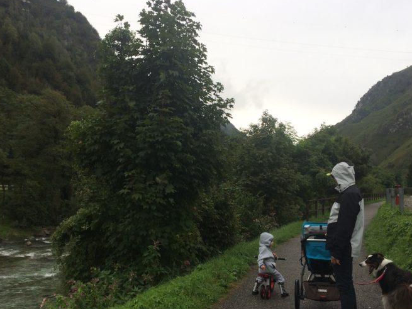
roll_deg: -2.6
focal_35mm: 34
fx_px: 405
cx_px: 207
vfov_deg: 41.7
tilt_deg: +1.4
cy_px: 174
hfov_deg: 54.0
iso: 32
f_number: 2.2
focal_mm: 4.15
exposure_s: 1/391
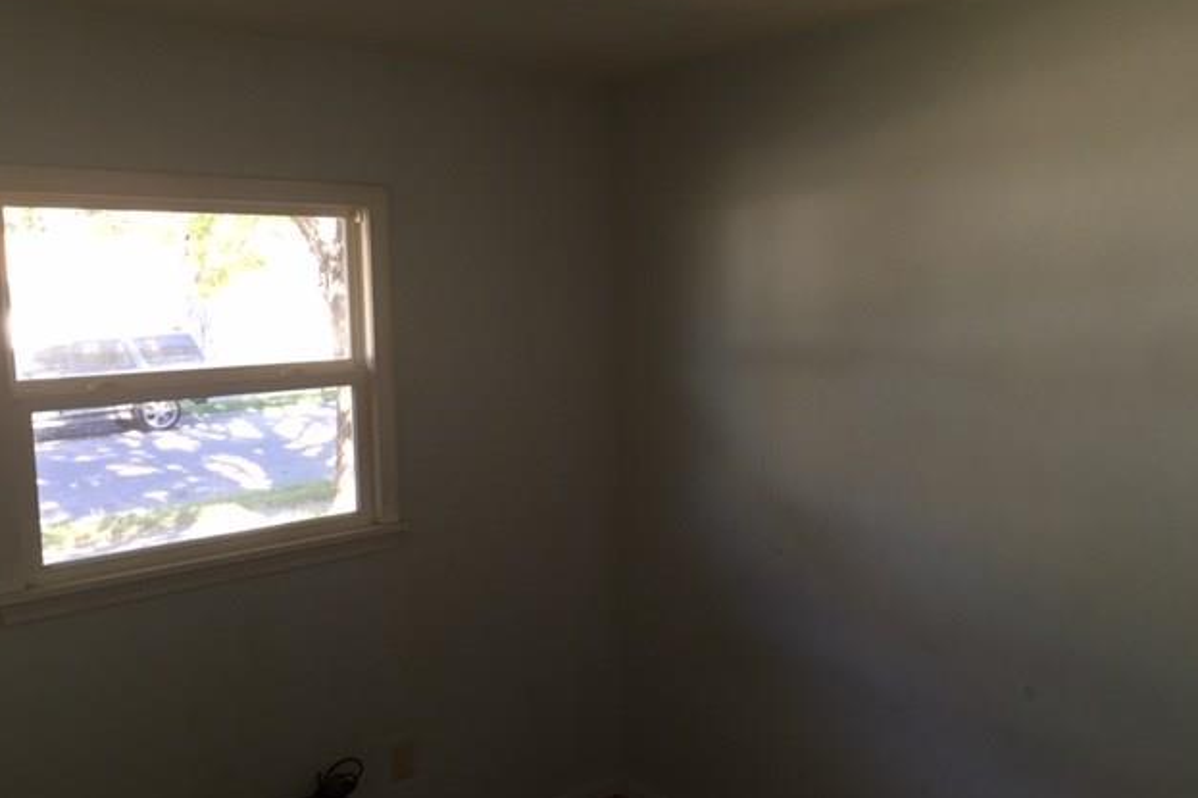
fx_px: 1031
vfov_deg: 42.3
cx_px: 598
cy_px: 410
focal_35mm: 31
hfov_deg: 60.3
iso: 40
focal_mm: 4.15
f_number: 2.2
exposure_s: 1/40
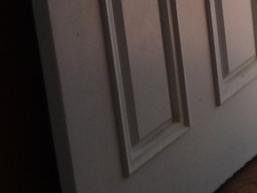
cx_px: 512
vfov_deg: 8.5
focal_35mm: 170
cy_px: -92
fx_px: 1263
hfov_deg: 10.7
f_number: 2.8
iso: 100
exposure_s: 1/400
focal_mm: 4.3
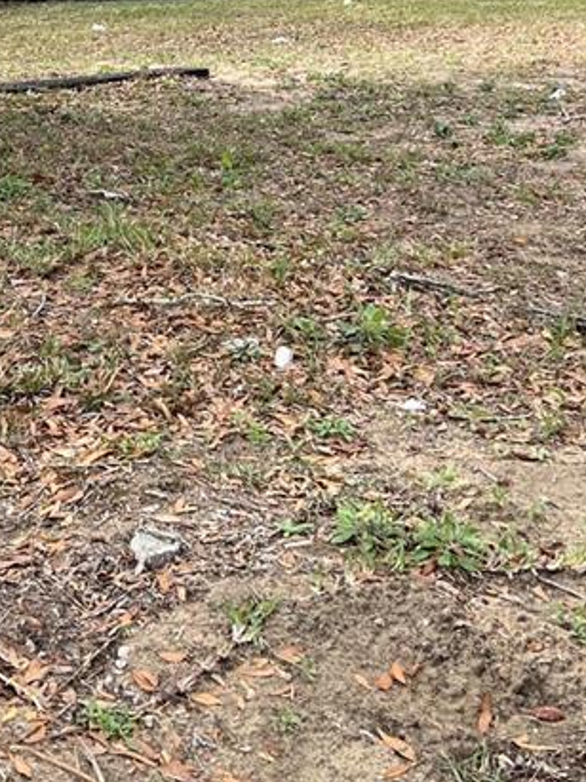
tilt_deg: -9.0
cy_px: 129
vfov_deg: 25.1
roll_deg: +1.8
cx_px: 135
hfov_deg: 19.2
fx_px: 1716
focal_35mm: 76
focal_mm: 5.7
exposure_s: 1/1597
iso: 50
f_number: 1.5
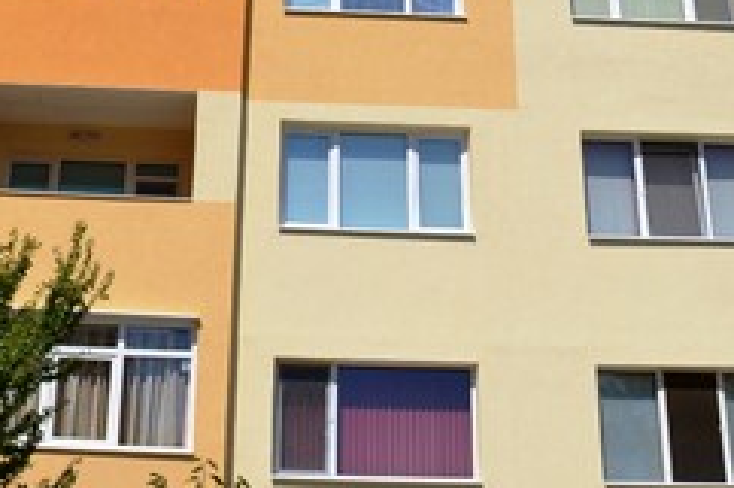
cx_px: 297
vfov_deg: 19.3
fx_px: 1365
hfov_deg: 30.0
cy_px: -67
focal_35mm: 67
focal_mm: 18
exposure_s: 1/320
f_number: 9
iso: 100
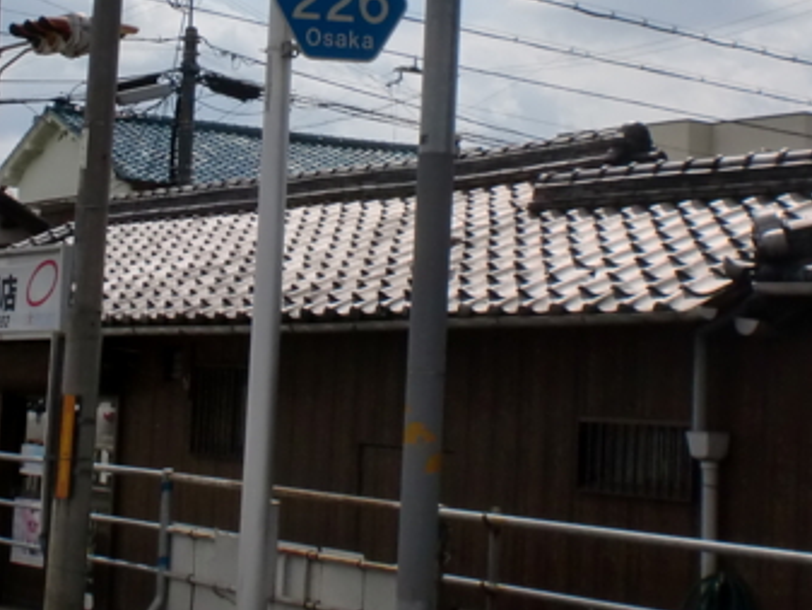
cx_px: 320
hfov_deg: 23.5
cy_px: 188
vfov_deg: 17.7
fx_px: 1948
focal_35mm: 83
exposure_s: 1/1600
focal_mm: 6.3
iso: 64
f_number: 5.6
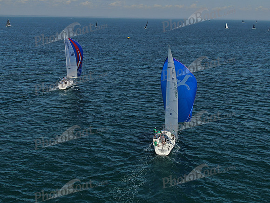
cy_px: 102
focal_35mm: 48
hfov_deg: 39.7
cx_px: 135
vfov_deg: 30.3
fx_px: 374
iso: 100
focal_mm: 8.6
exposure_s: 1/1600
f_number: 3.8
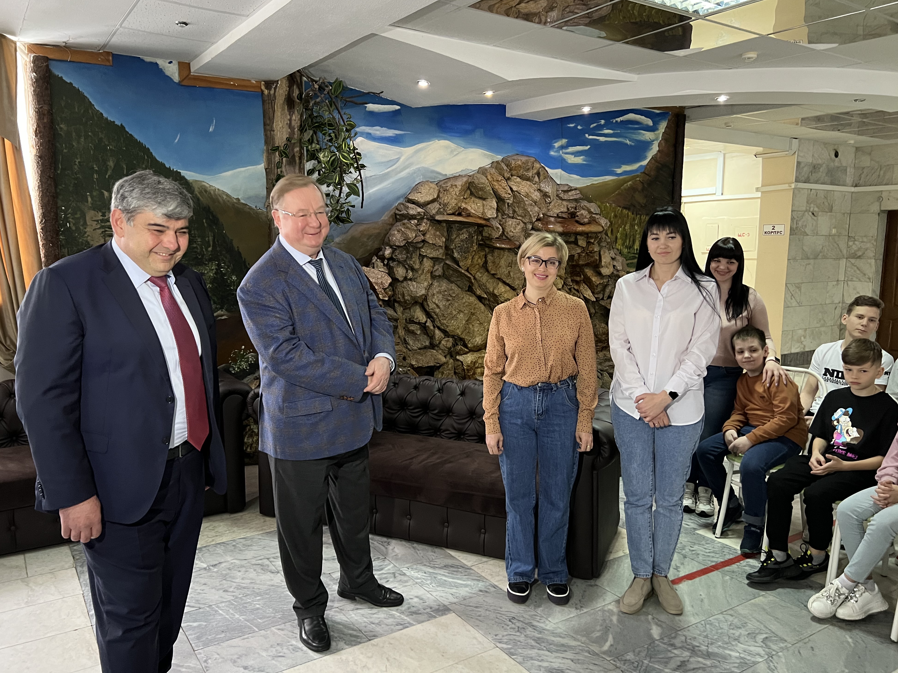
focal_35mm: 27
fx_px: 700
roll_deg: +0.4
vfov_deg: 51.3
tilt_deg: -6.4
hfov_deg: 65.3
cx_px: 432
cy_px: 325
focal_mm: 5.7
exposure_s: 1/50
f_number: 1.5
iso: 500
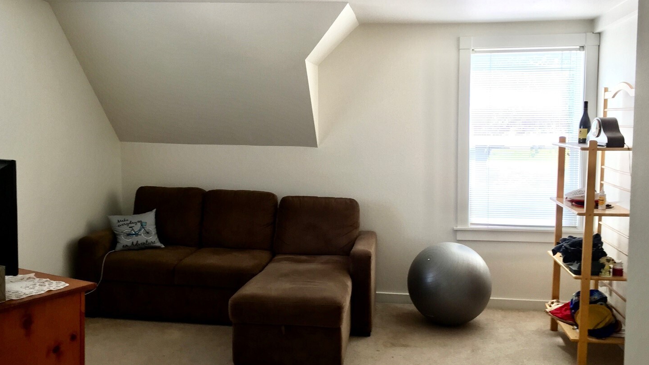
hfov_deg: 56.6
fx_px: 602
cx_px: 313
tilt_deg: -3.4
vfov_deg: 33.7
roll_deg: -0.4
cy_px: 187
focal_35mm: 35
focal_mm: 4.15
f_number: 2.2
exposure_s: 1/60
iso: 40
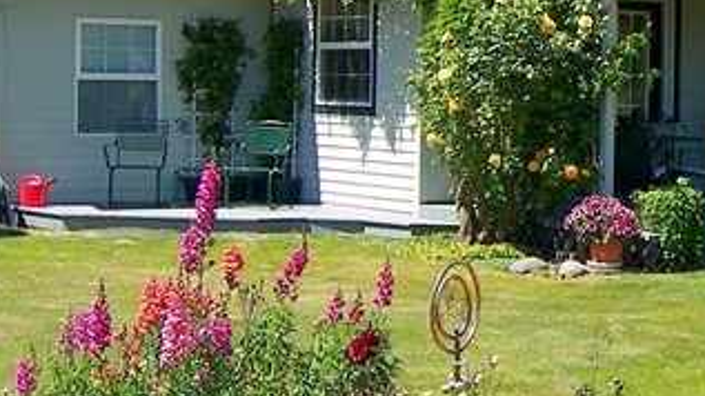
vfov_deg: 11.8
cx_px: 872
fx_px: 1906
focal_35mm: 102
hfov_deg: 19.6
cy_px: 120
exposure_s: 1/640
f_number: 3.2
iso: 50
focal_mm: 6
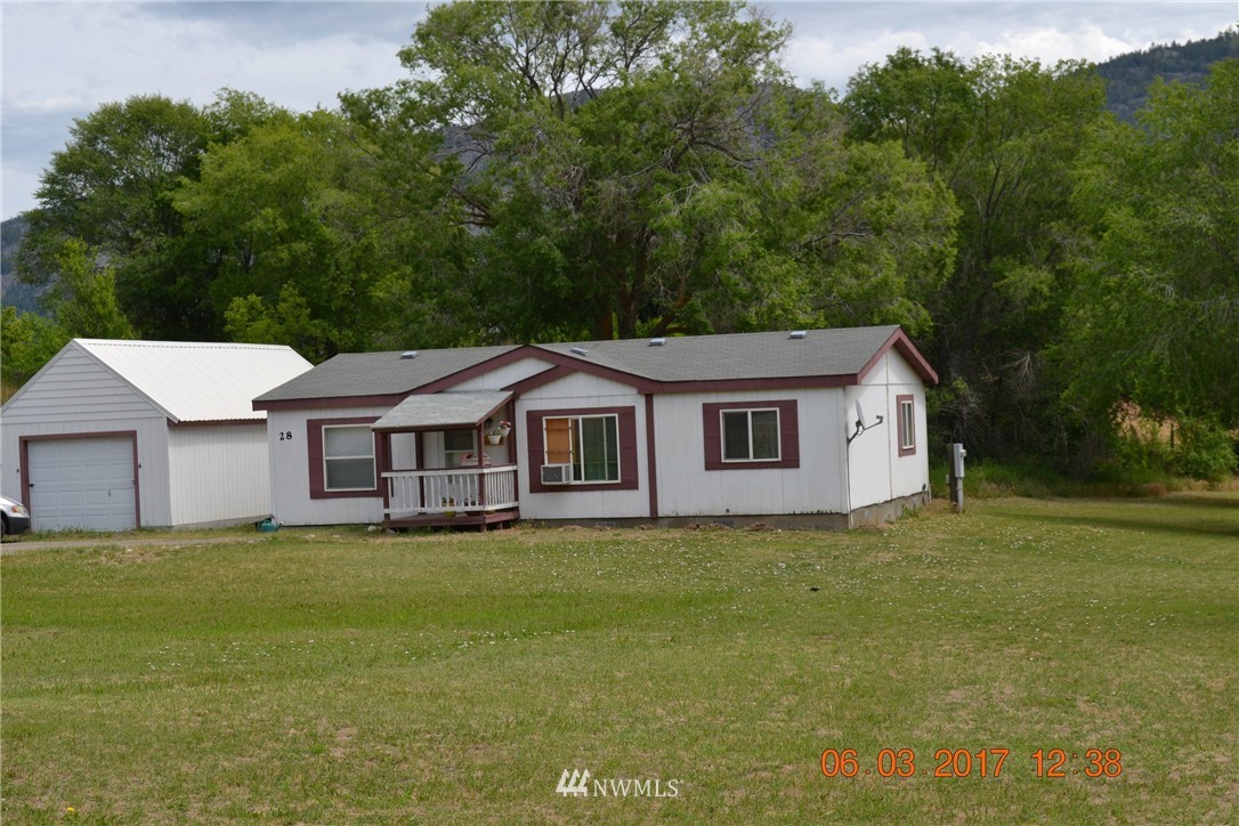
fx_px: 2065
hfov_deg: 33.4
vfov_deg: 22.6
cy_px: 413
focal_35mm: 60
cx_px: 620
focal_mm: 40
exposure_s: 1/250
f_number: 8
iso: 100
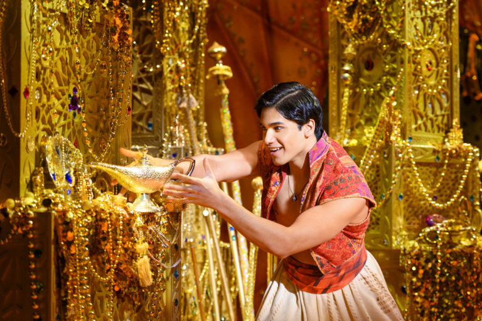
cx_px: 241
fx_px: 1365
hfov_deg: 20.0
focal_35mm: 102
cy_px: 160
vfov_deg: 13.4
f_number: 3.2
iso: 3200
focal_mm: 102
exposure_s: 1/160
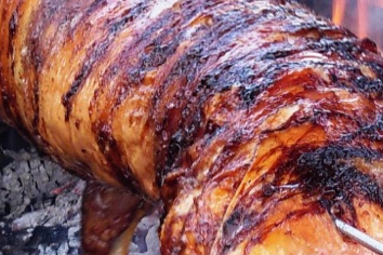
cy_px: -17
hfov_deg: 5.6
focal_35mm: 367
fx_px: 3904
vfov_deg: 3.7
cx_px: 352
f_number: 4
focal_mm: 17.2
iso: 79
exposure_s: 1/32.9
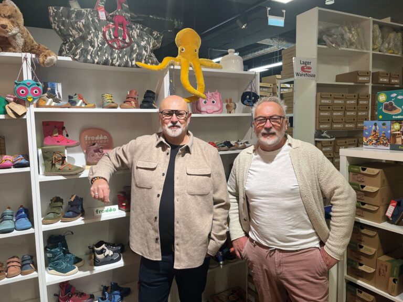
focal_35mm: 26
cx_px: 202
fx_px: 303
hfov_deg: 67.3
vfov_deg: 53.1
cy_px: 151
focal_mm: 5.1
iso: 100
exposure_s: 1/100
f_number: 1.6
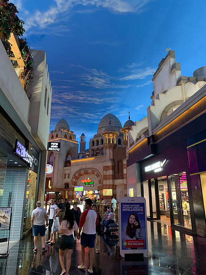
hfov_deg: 53.1
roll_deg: -0.3
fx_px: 206
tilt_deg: +16.5
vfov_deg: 67.3
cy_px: 138
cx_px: 103
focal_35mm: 26
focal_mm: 4.25
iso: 320
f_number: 1.8
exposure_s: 1/40
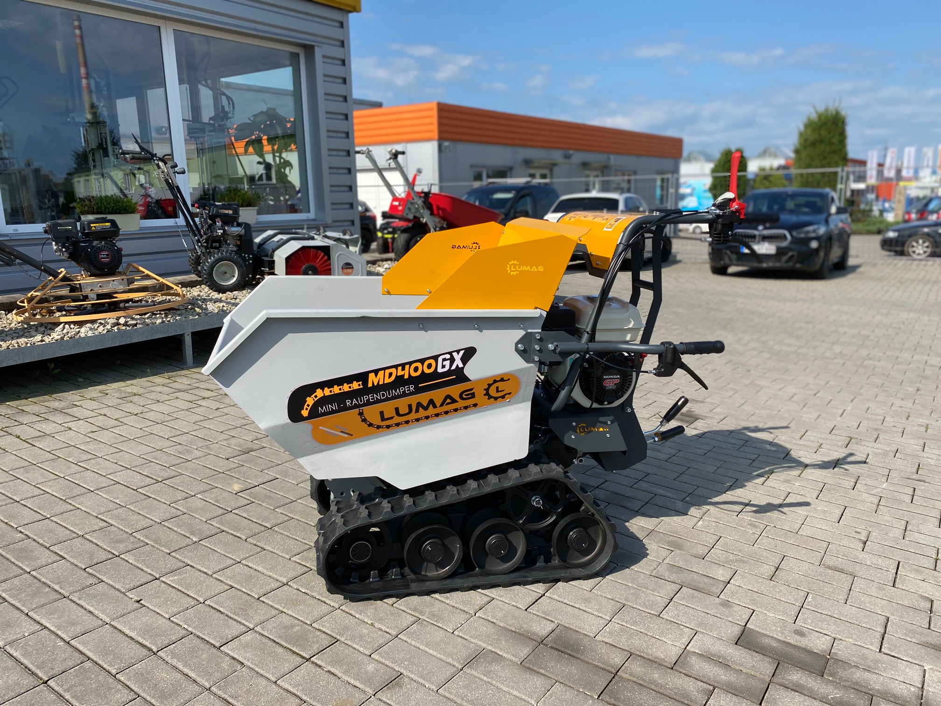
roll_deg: +0.6
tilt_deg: -12.1
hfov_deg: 67.3
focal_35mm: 26
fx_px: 707
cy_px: 353
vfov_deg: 53.1
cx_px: 470
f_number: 1.8
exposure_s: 1/2899
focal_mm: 4.25
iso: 32
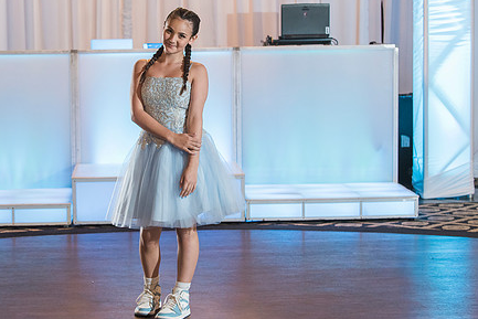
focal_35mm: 99
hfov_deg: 20.5
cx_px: 166
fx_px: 1315
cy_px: 120
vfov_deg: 13.8
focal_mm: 70
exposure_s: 1/80
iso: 1600
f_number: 4
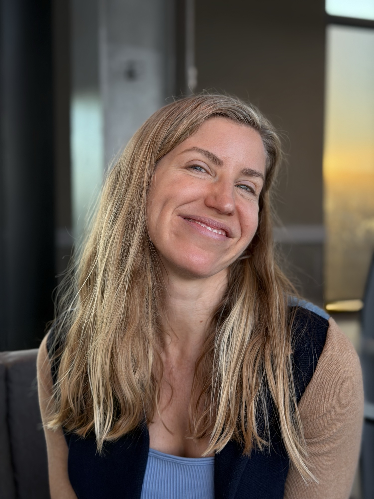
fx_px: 691
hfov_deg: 30.3
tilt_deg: -0.2
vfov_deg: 39.7
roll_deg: +0.7
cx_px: 187
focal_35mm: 48
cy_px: 250
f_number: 1.78
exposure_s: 1/120
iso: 64
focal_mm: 6.76
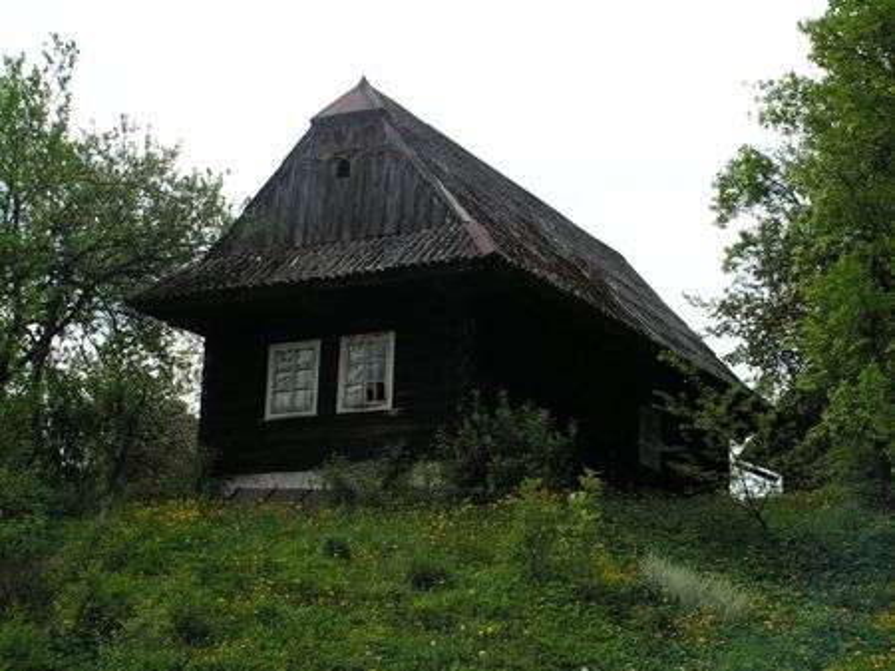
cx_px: 448
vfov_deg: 21.6
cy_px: 336
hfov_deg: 28.6
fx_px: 1757
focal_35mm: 68
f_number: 4.8
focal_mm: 11.4
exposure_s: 1/320
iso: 50
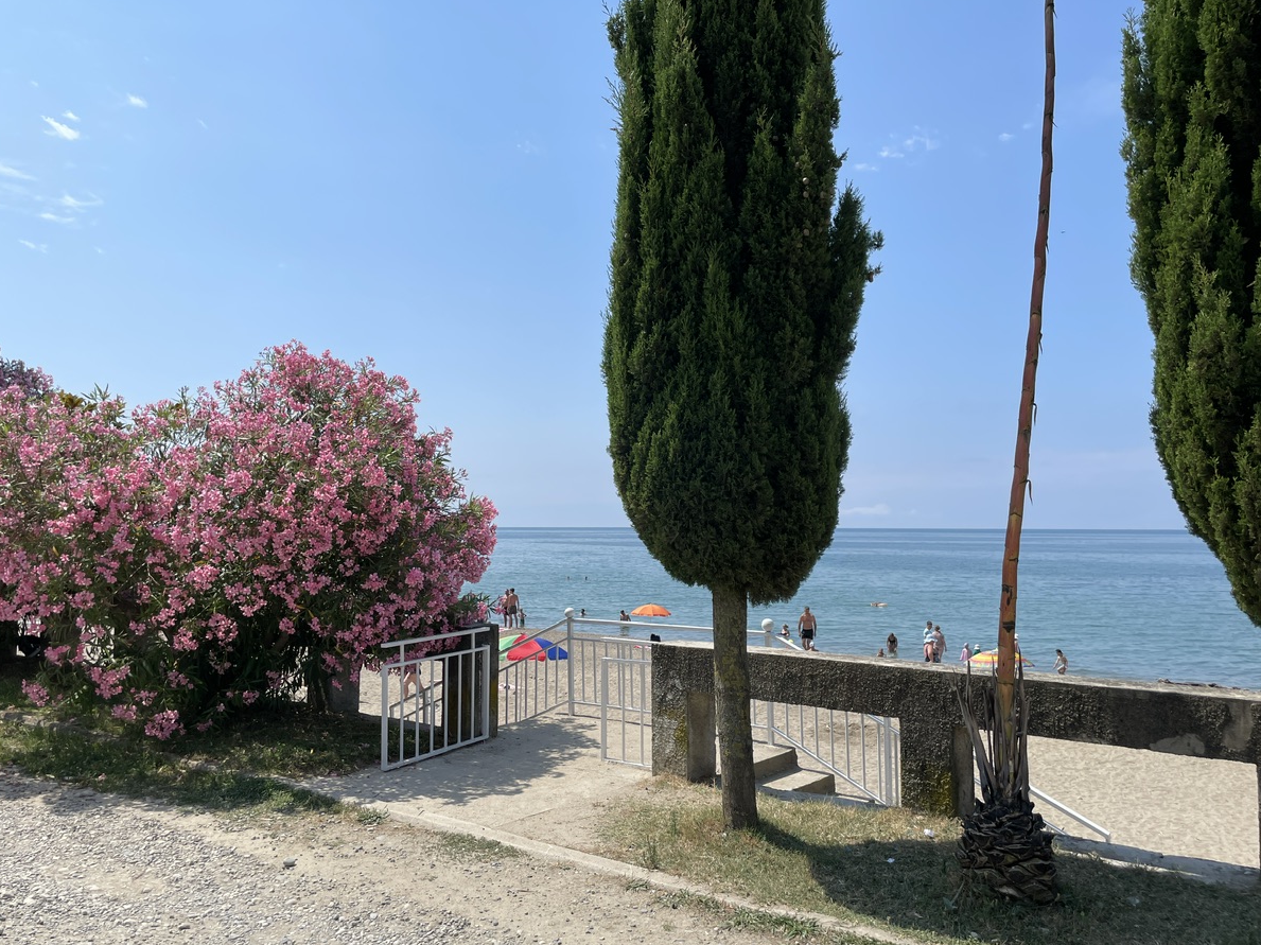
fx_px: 1020
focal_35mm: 28
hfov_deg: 63.5
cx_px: 616
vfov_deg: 49.7
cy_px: 489
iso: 32
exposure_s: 1/5291
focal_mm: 4.2
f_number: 1.6
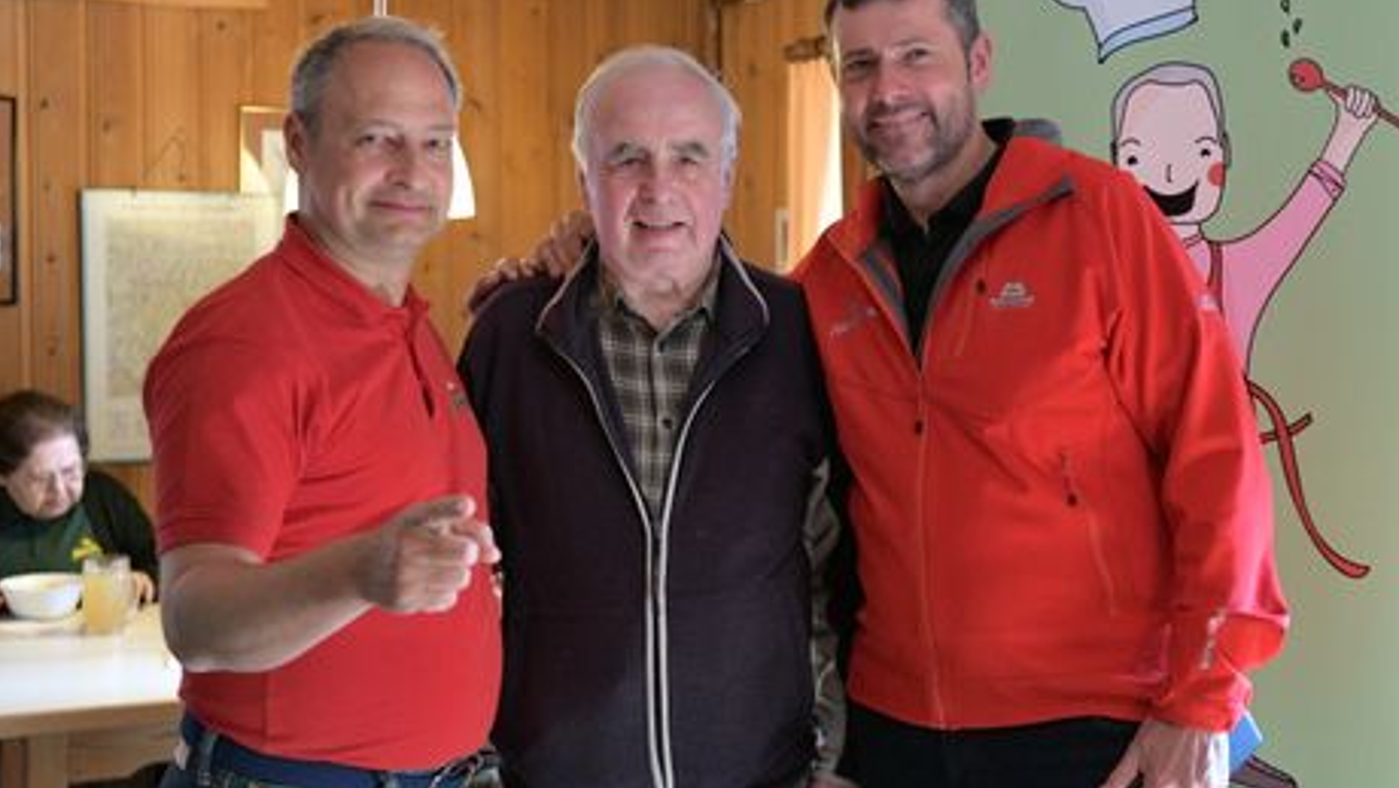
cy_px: 339
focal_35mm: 49
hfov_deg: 42.0
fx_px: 1818
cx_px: 769
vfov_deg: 24.4
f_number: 2.8
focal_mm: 42
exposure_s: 1/125
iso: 4000
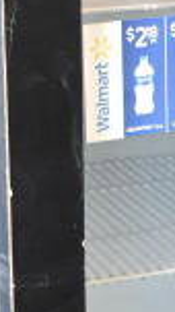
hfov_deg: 5.5
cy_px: 291
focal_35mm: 210
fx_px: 1731
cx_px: 490
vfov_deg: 10.2
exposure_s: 1/60
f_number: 3.8
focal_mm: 22
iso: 1600
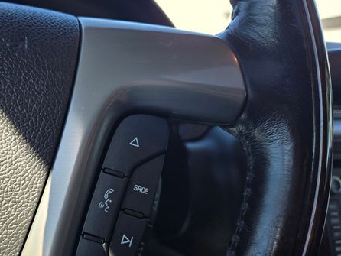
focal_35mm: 33
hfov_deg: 53.6
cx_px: 100
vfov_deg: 42.6
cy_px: 163
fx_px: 325
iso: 25
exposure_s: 1/267
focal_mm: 5.4
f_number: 1.8
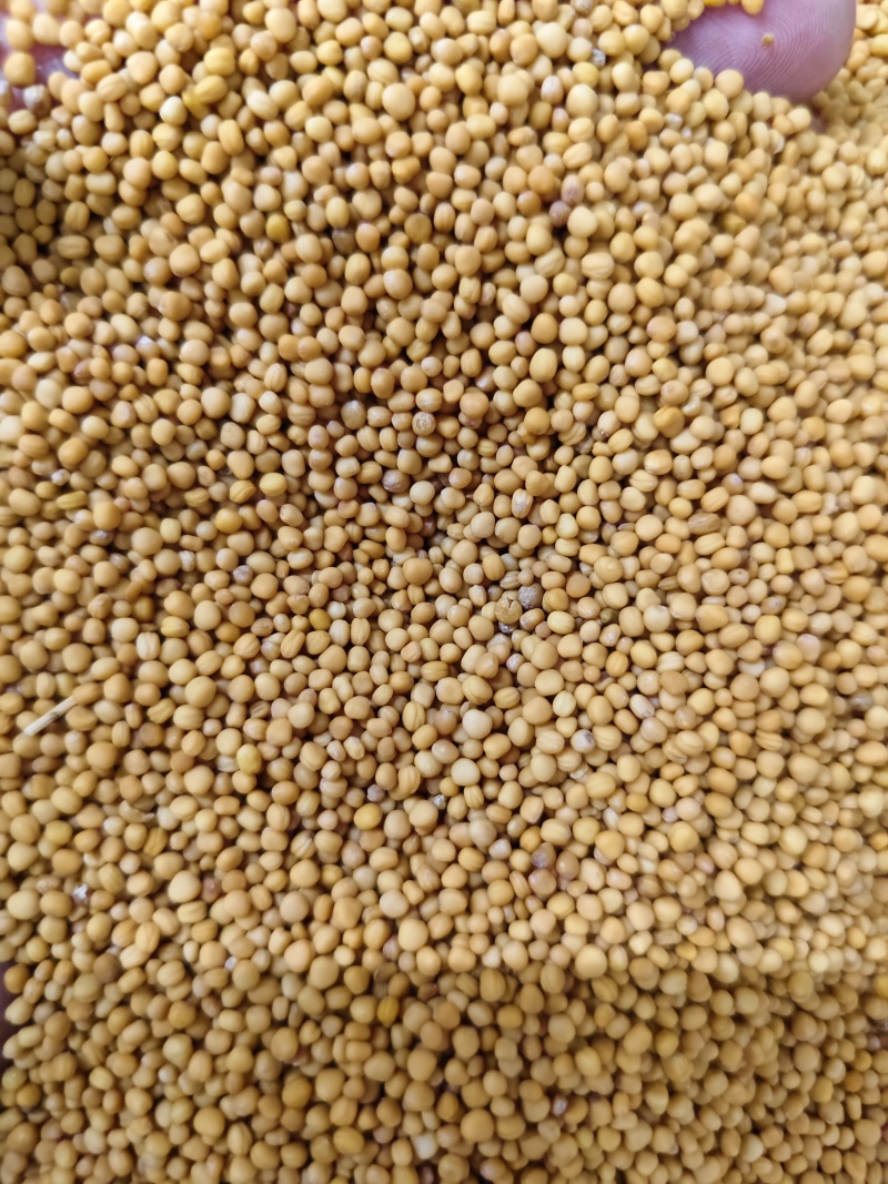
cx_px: 444
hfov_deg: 58.9
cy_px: 592
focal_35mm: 23
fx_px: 787
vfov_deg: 73.9
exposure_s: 1/510
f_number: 1.88
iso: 2909
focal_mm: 5.56
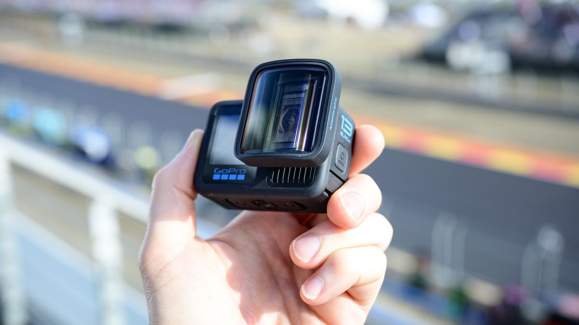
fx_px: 739
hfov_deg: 42.8
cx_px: 290
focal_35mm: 48
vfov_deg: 24.8
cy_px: 162
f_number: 5
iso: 100
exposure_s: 1/250
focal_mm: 46
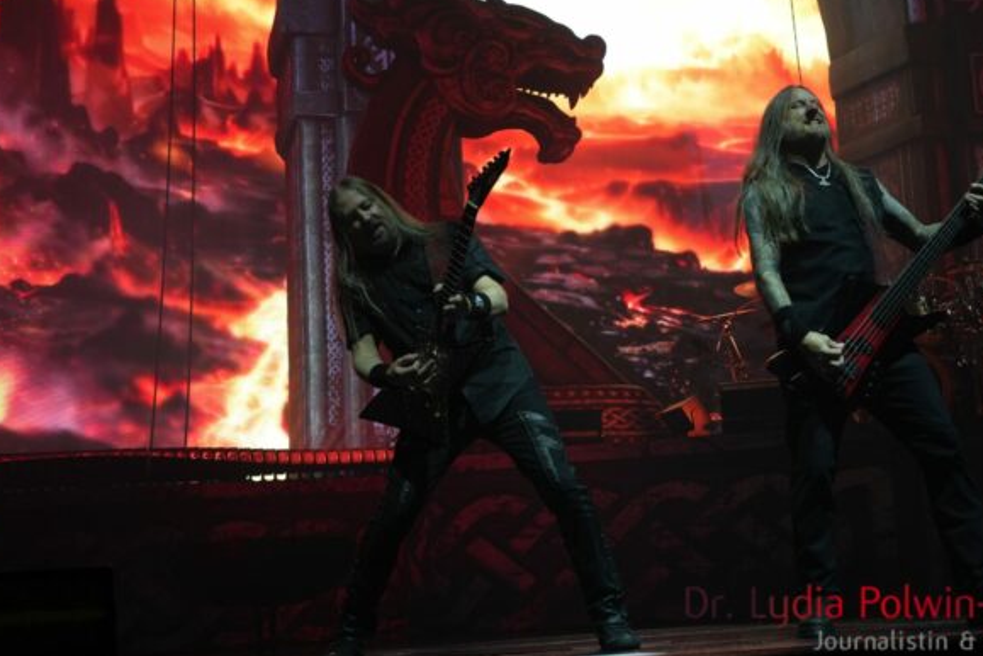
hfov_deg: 32.5
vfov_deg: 22.0
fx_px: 1684
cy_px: 314
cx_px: 574
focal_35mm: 62
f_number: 4
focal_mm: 31
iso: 400
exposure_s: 1/160
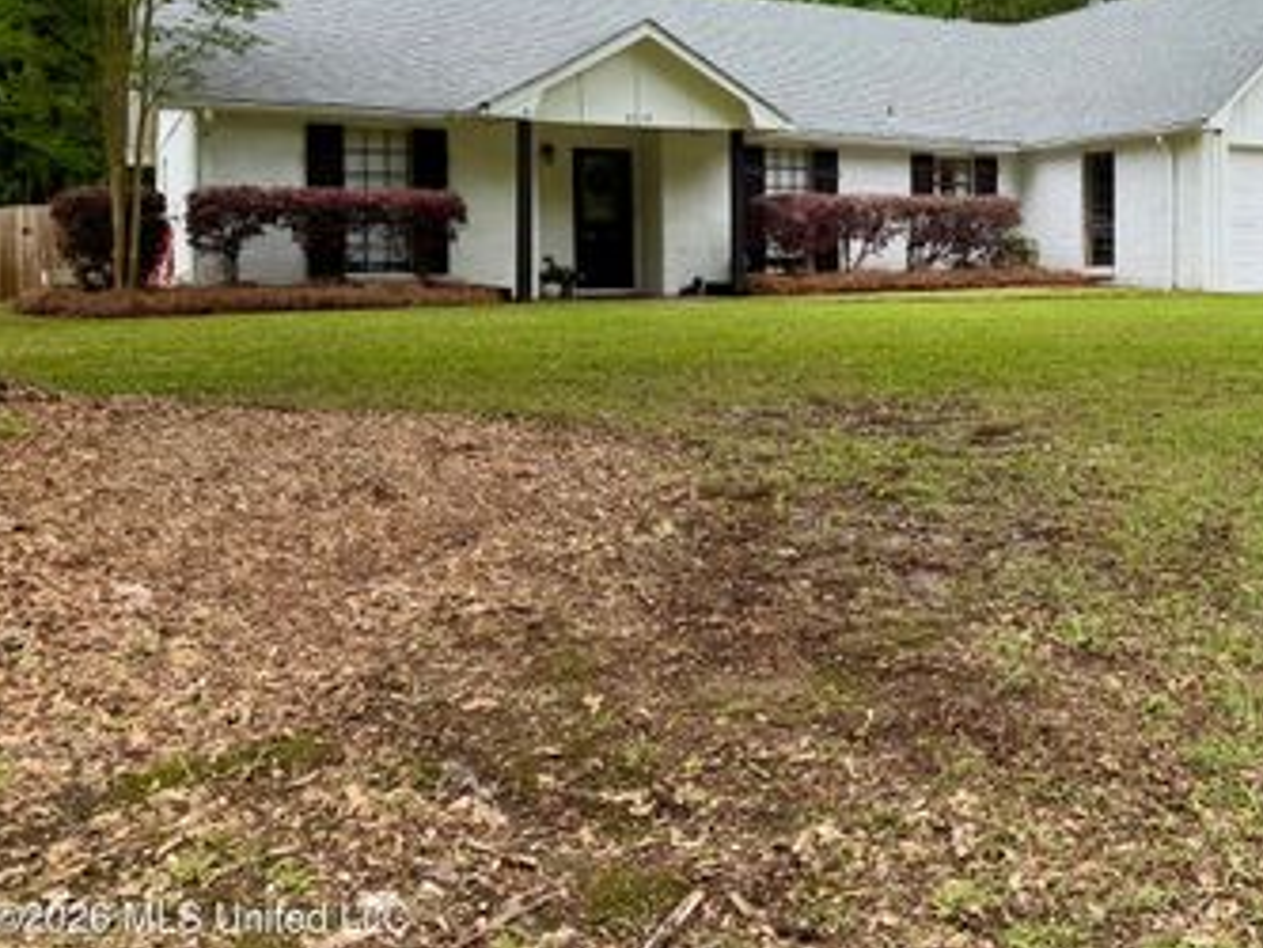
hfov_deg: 49.4
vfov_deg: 38.9
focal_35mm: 36
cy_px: 271
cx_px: 937
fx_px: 1314
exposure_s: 1/1553
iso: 100
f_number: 1.78
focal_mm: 6.76
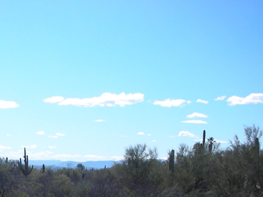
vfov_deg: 18.3
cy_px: 205
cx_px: 29
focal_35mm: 78
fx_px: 593
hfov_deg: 24.3
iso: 50
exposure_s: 1/114
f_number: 8.5
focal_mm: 5.8
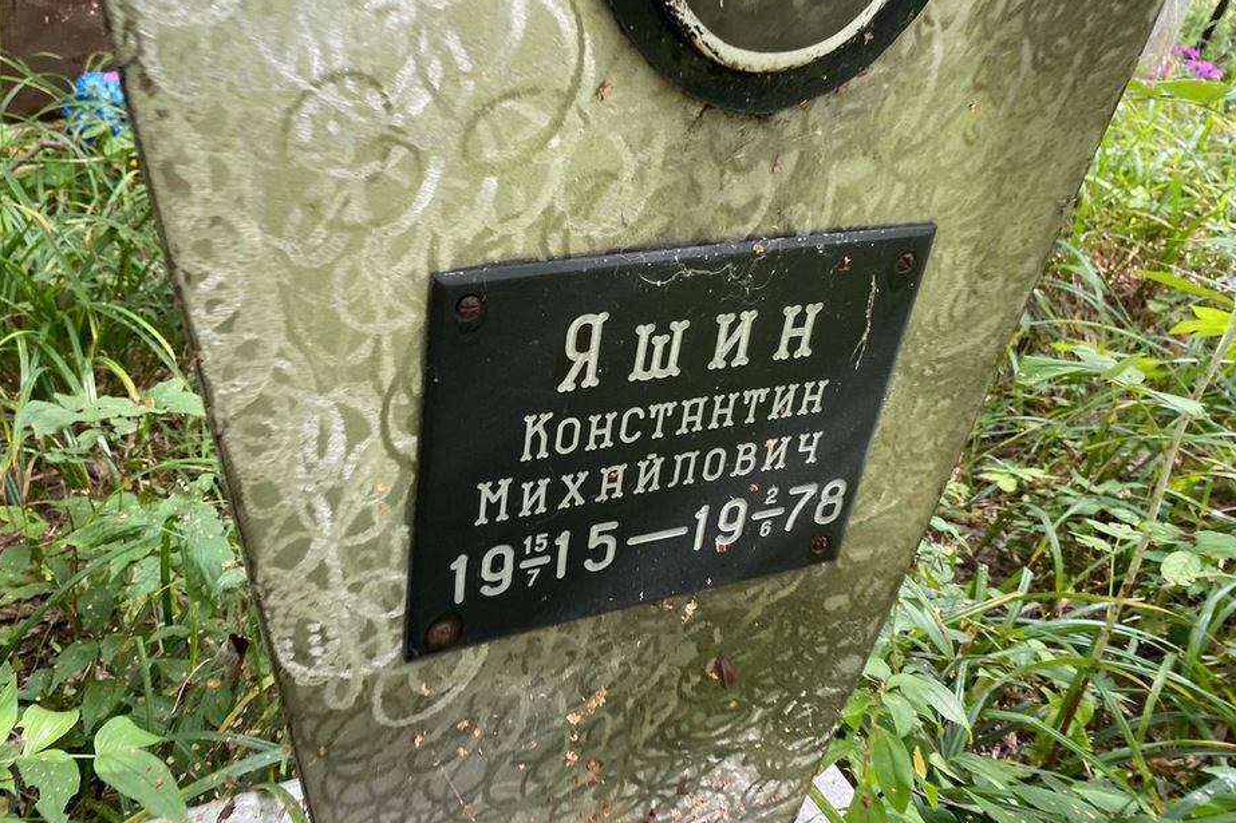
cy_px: 344
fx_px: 1030
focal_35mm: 30
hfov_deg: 61.8
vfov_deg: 43.4
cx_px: 553
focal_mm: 4.25
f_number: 1.8
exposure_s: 1/121
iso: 64
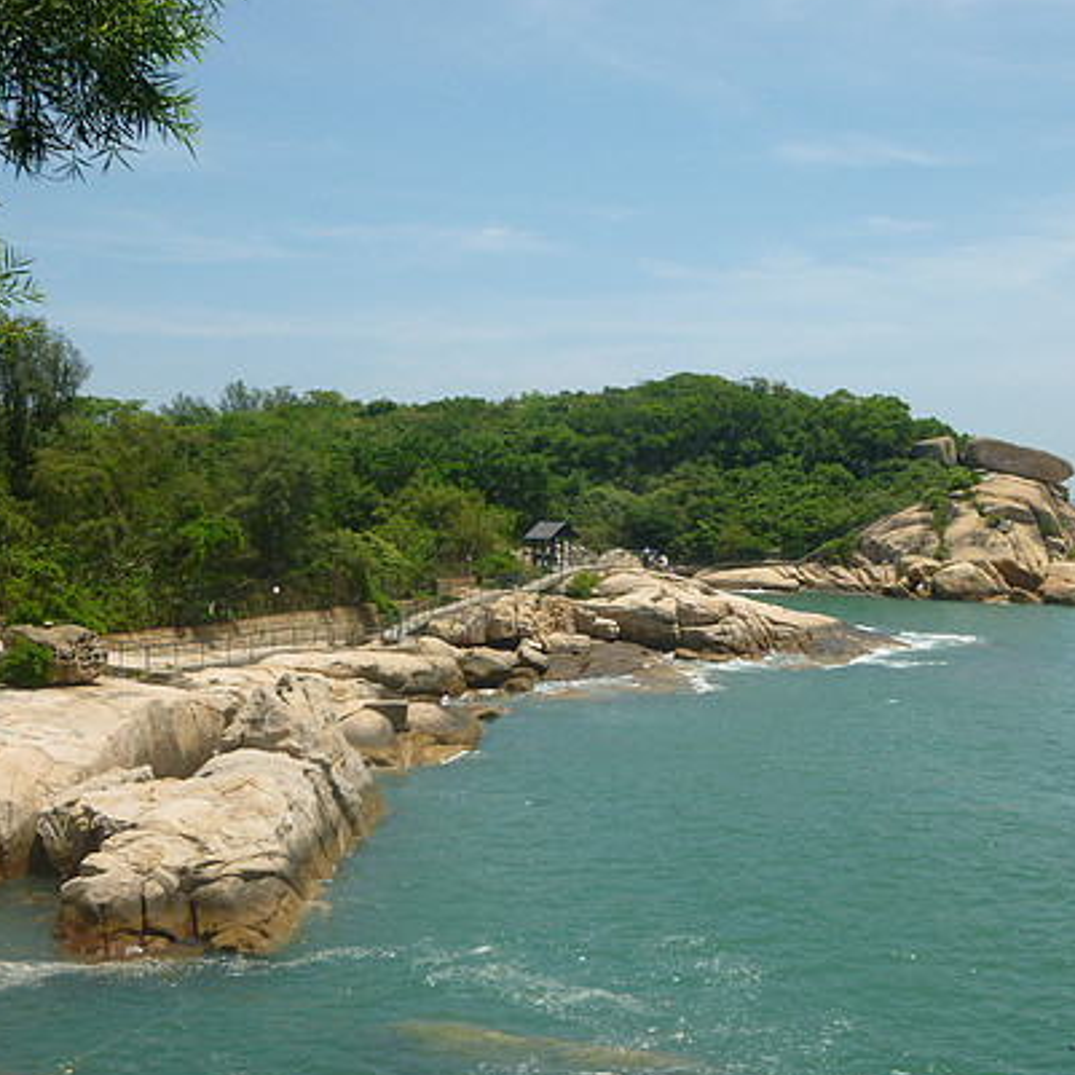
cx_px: 724
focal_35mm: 46
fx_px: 1616
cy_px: 562
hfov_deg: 36.4
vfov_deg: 36.8
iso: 100
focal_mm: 6.5
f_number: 3.6
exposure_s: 1/1000
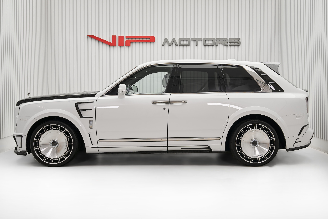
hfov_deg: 51.9
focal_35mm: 37
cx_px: 164
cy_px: 110
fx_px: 337
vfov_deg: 35.9
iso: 125
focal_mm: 37
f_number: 9
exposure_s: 1/6
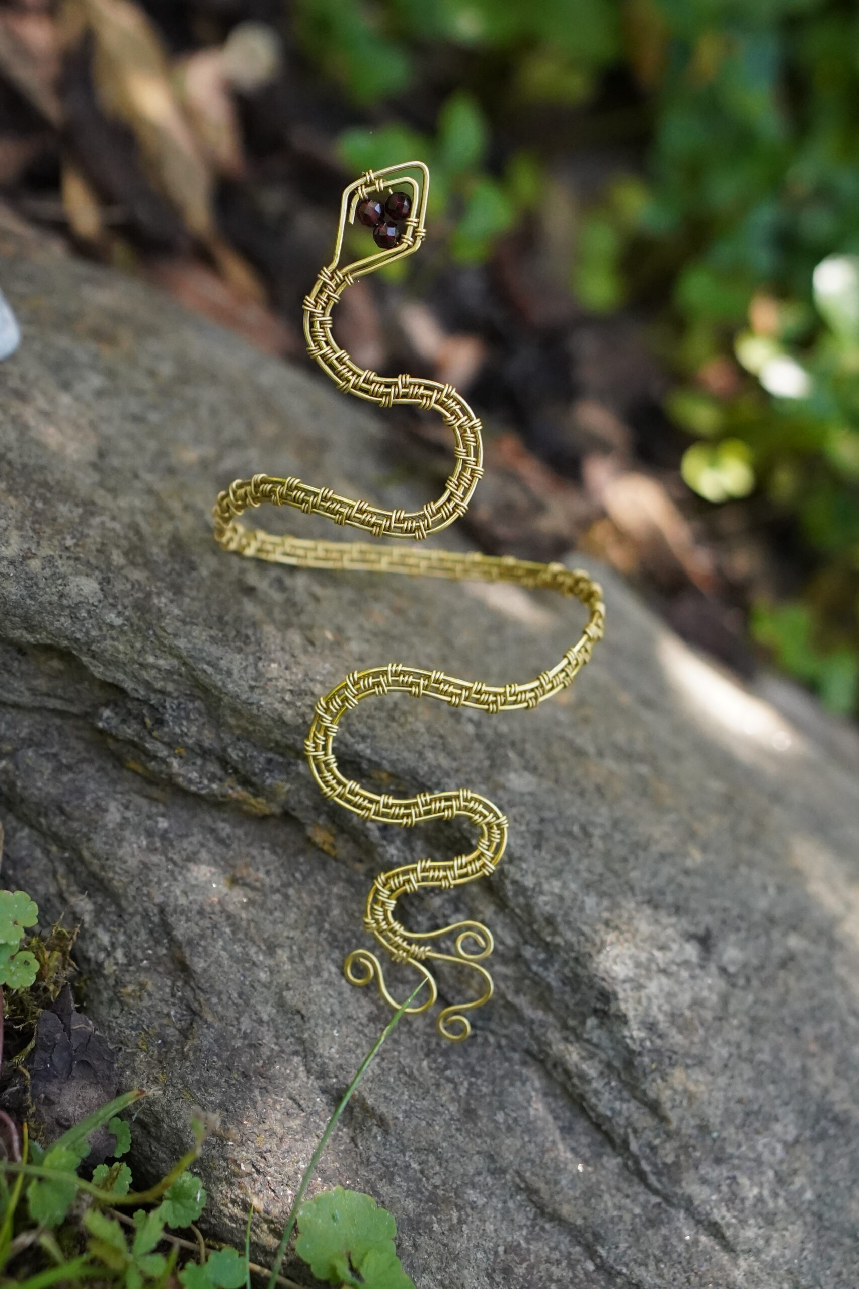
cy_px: 644
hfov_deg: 18.2
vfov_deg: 27.0
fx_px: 2684
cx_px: 430
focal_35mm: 75
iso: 5000
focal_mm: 50
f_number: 3.5
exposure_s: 1/4000
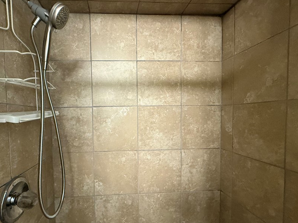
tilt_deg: -2.3
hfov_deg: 87.0
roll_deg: +0.3
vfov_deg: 71.4
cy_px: 123
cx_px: 124
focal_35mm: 18
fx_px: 155
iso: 500
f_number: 2.2
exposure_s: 1/60
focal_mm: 2.22
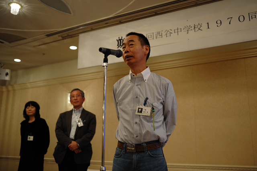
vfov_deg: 37.8
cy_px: 86
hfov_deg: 54.5
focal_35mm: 35
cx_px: 128
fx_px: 250
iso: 720
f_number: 2.8
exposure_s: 1/100
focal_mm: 35
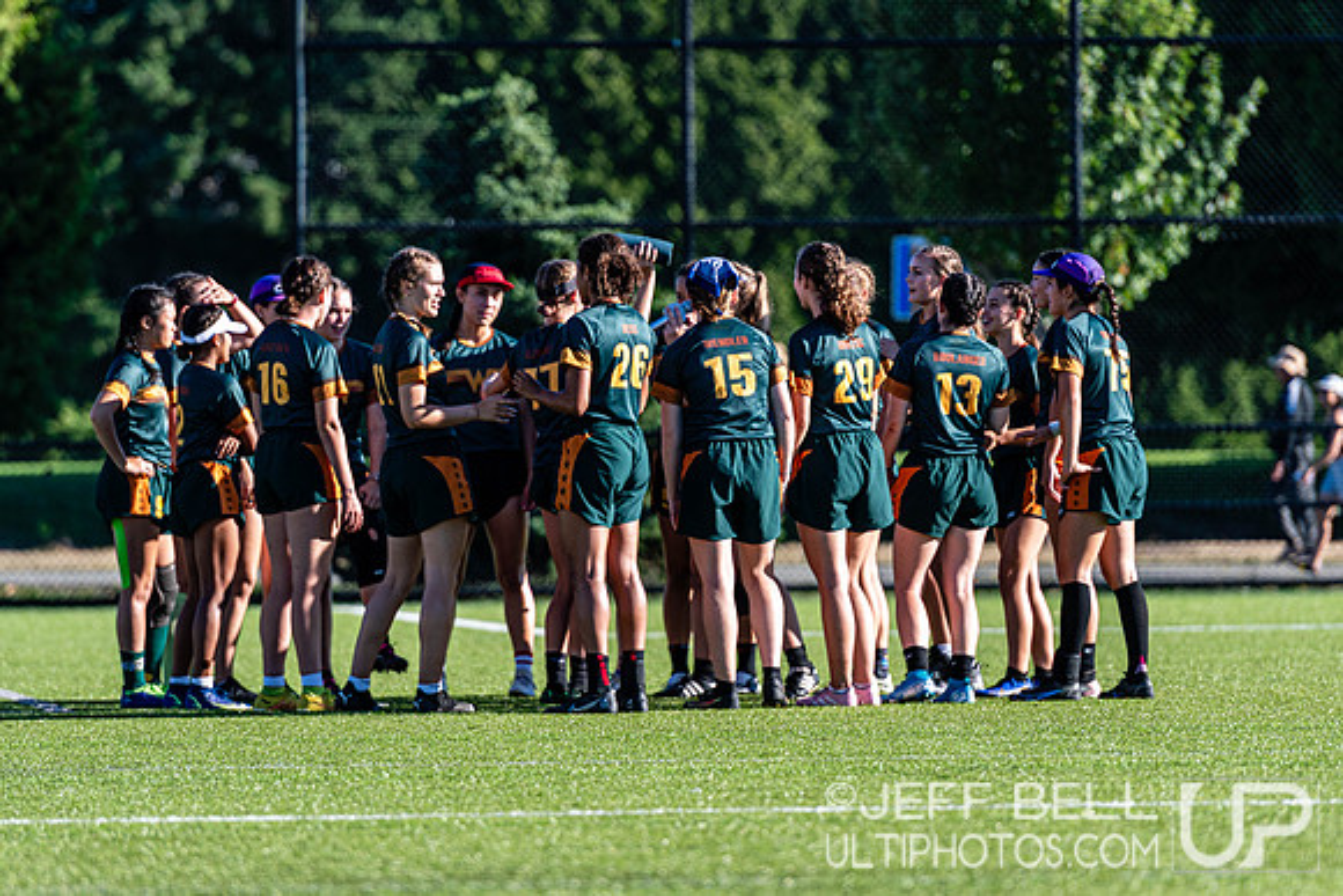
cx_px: 672
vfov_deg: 4.6
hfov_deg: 6.9
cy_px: 448
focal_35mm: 300
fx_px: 11194
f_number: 3.2
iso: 100
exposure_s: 1/1000
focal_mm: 200
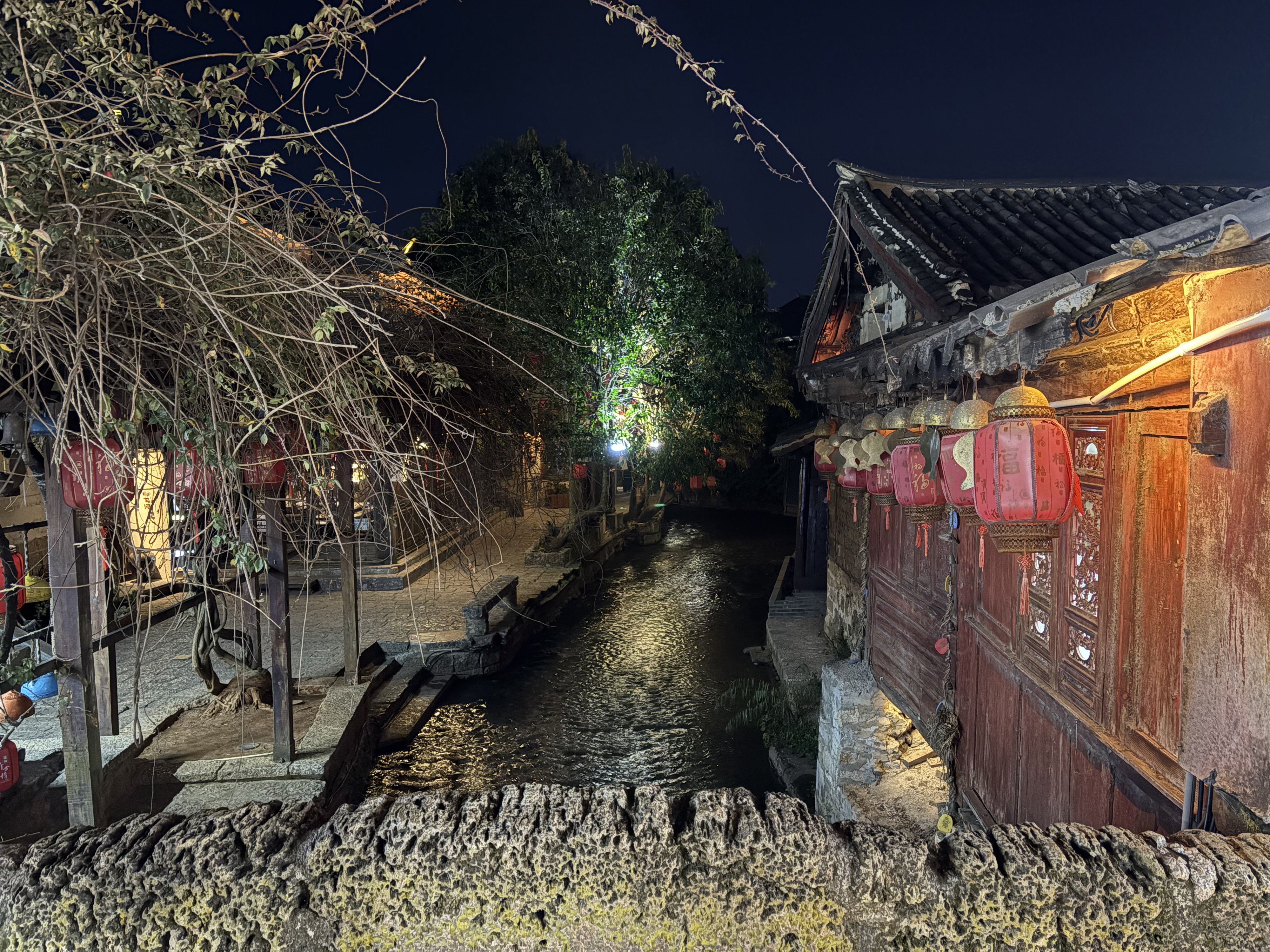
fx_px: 954
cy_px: 476
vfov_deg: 53.1
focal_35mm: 26
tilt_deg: -4.1
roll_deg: +0.9
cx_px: 635
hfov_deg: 67.3
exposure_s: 1/17
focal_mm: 5.96
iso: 640
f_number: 1.6
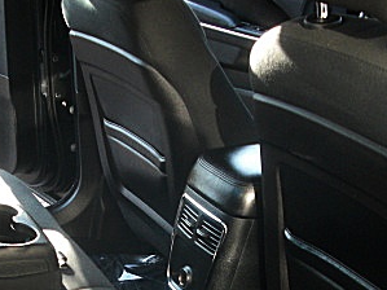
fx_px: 860
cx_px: 120
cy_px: 300
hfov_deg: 25.2
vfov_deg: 18.5
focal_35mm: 77
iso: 200
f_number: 2.8
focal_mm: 6.3
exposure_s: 1/125
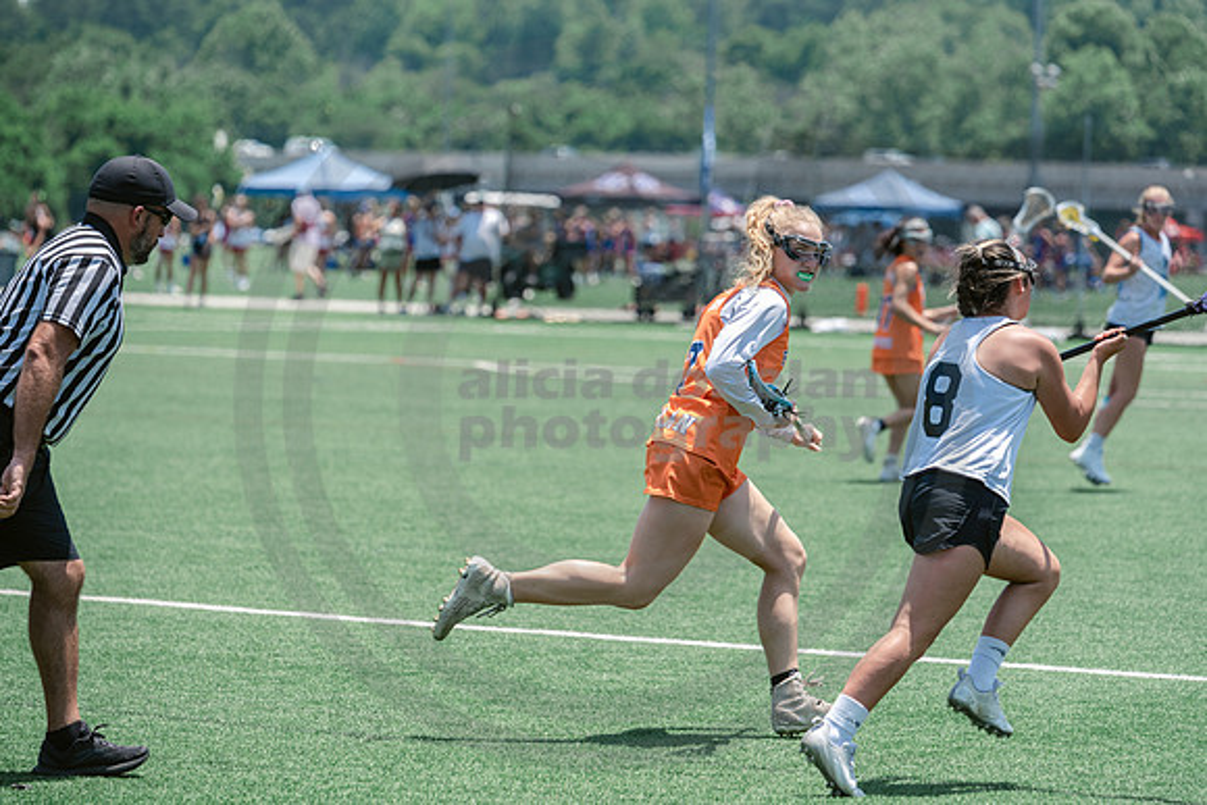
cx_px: 604
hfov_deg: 10.1
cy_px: 402
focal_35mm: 203
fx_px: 6816
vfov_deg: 6.8
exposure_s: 1/1600
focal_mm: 200
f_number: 5
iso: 400
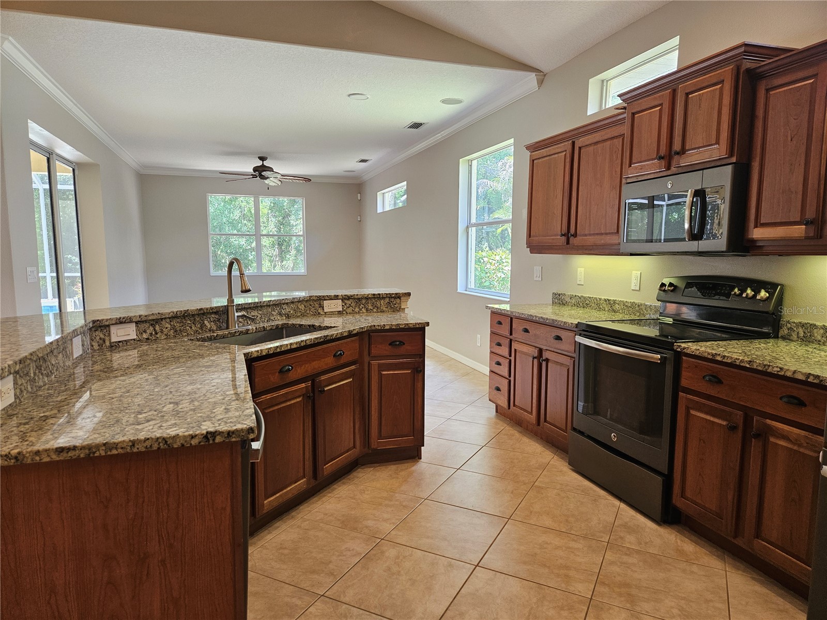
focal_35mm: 23
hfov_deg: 73.9
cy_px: 310
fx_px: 549
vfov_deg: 58.9
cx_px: 414
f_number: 1.8
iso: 125
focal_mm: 5.4
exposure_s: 1/120
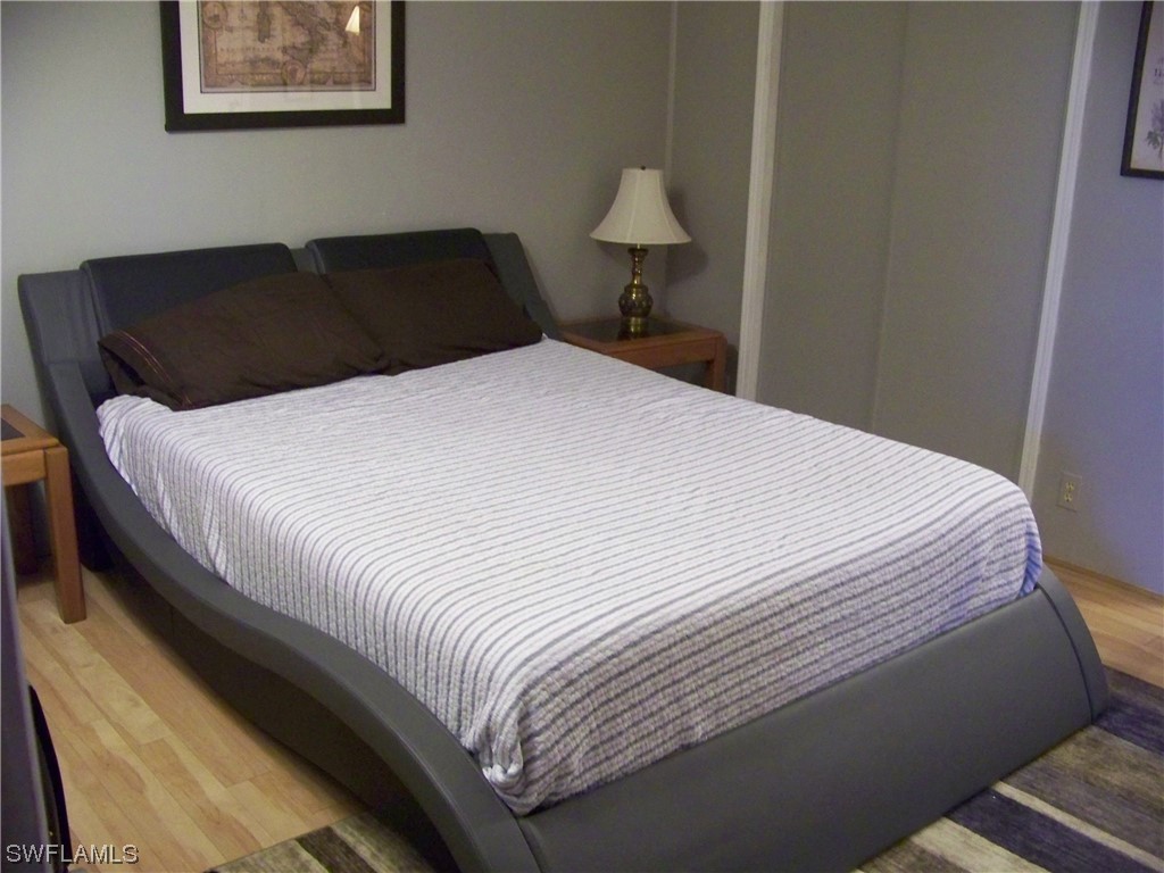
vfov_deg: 39.7
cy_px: 436
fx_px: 1211
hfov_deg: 51.4
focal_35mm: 36
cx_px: 582
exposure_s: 1/15
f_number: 2.8
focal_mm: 5.85
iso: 400
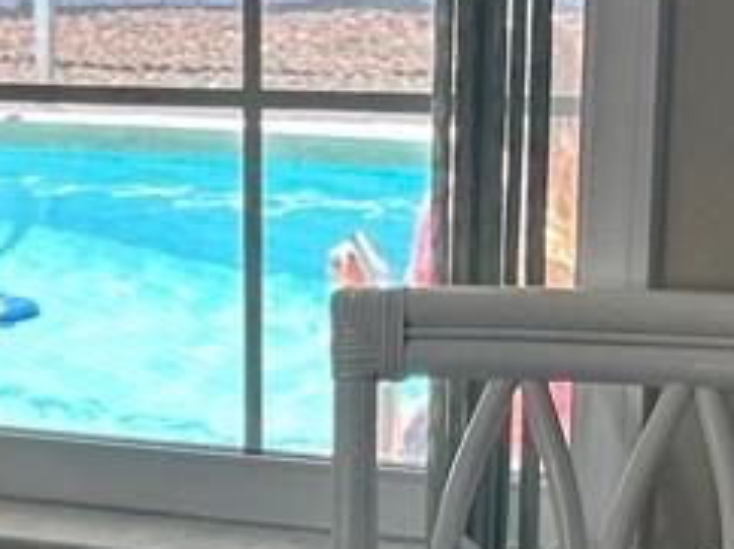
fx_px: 3368
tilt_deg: -17.7
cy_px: 710
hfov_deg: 12.2
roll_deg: +3.0
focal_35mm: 159
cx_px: -130
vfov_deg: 9.2
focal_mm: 6.86
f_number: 1.78
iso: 64
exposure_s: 1/121
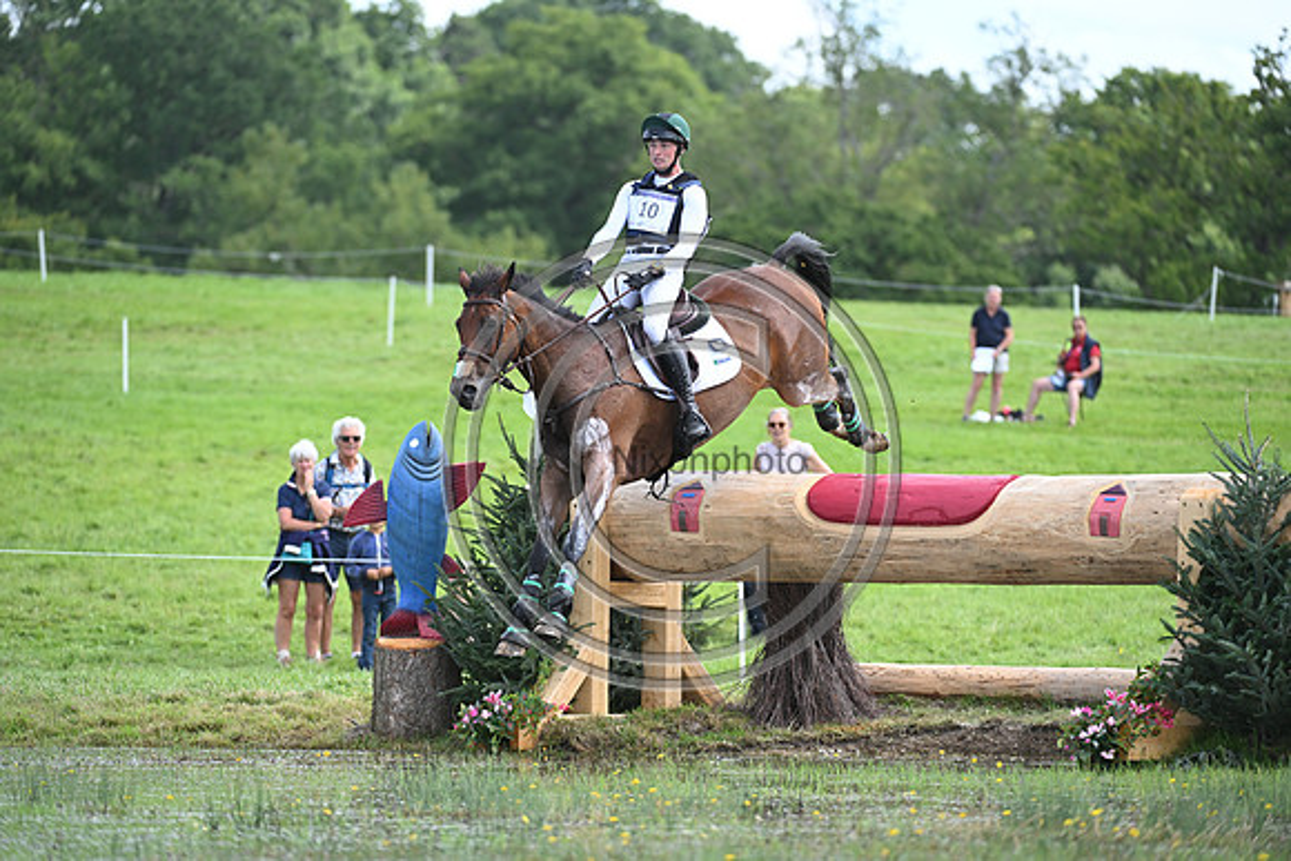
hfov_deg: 7.9
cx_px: 646
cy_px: 430
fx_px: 9326
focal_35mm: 260
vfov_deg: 5.3
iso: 900
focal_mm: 260
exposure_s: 1/1600
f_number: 5
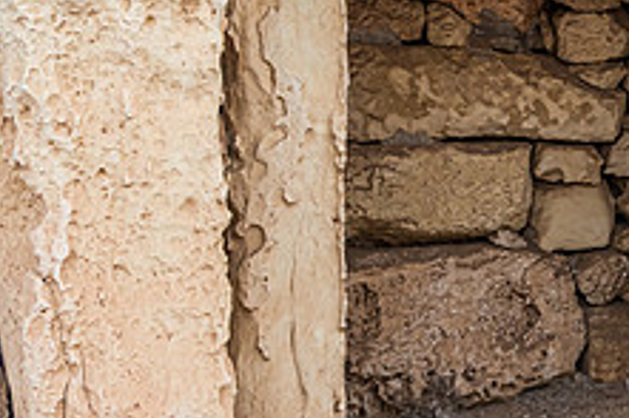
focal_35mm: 71
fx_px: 1240
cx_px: 709
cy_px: 124
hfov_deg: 26.1
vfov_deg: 19.1
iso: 400
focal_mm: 18
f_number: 4.5
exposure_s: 1/50
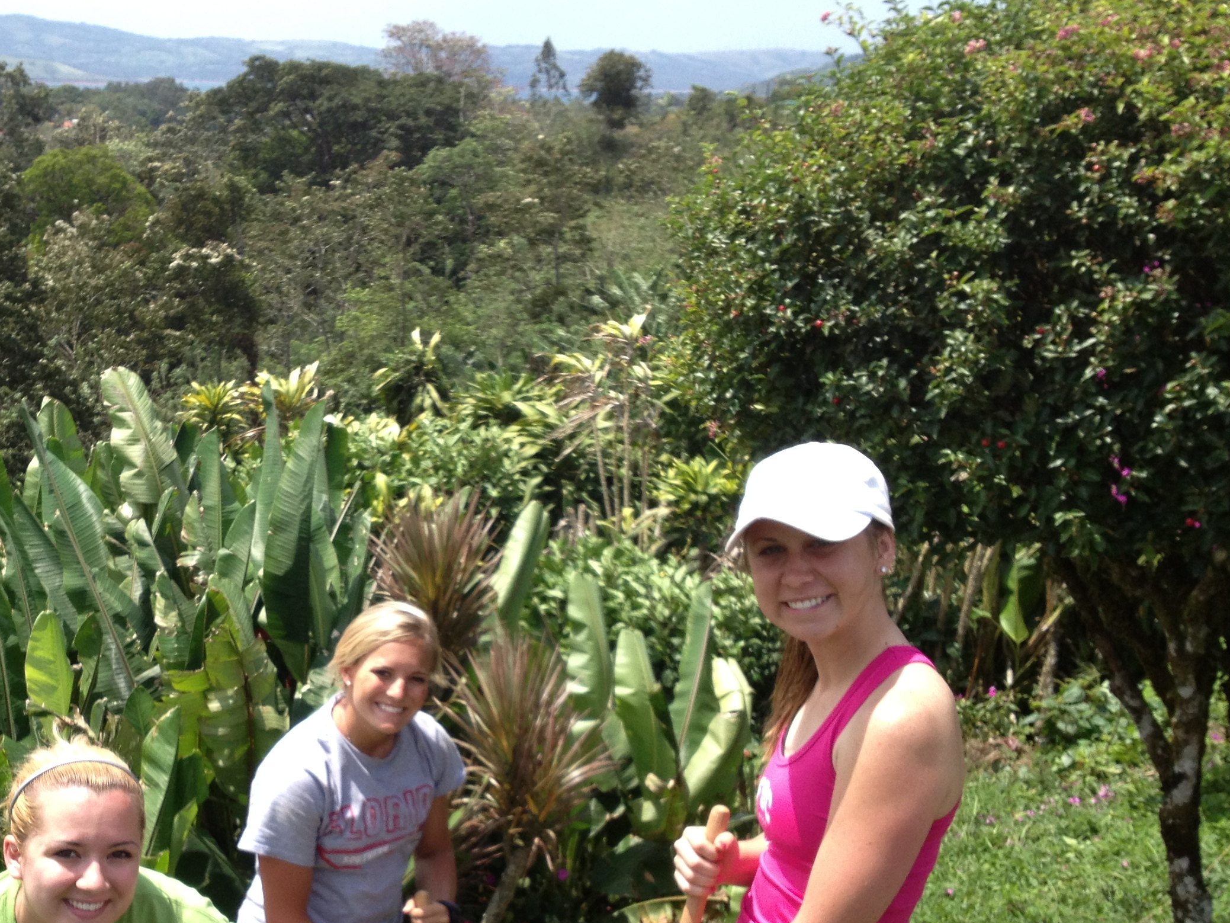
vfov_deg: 26.3
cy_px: 649
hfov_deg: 34.3
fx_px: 1954
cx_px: 322
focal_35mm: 55
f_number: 2.4
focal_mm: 4.28
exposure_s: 1/1151
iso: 64
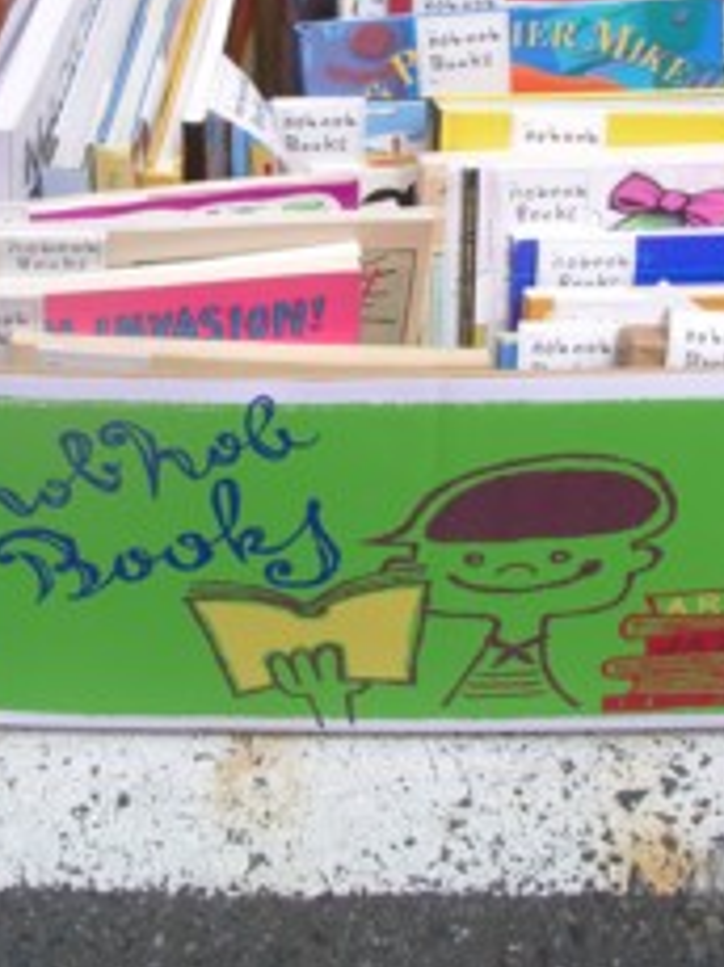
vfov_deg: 30.7
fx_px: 1704
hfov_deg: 24.0
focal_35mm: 61
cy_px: 151
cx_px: 375
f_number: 4.3
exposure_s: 1/320
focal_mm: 5.8
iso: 80
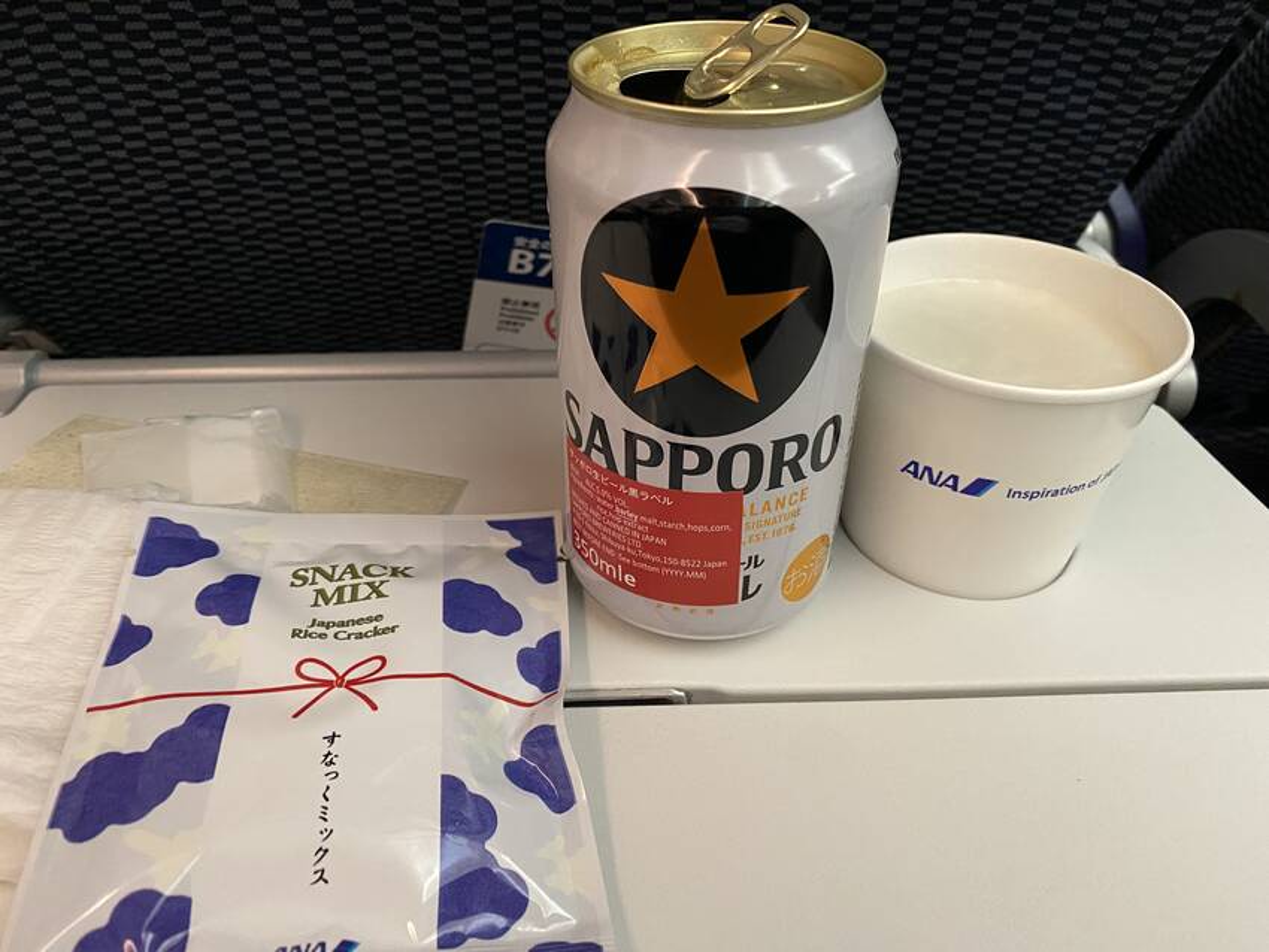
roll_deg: +0.2
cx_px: 634
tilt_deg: -37.7
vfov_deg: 53.1
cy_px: 476
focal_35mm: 26
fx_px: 953
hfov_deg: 67.3
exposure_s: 1/28
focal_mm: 4.25
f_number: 1.8
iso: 640
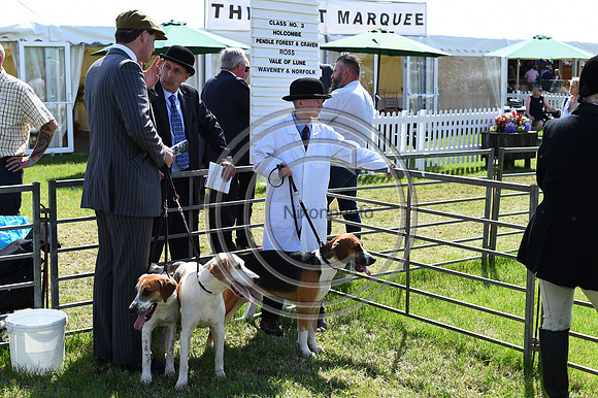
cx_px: 299
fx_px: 830
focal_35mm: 50
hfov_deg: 39.6
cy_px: 199
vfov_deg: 27.0
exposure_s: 1/1250
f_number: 5.6
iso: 320
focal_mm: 50
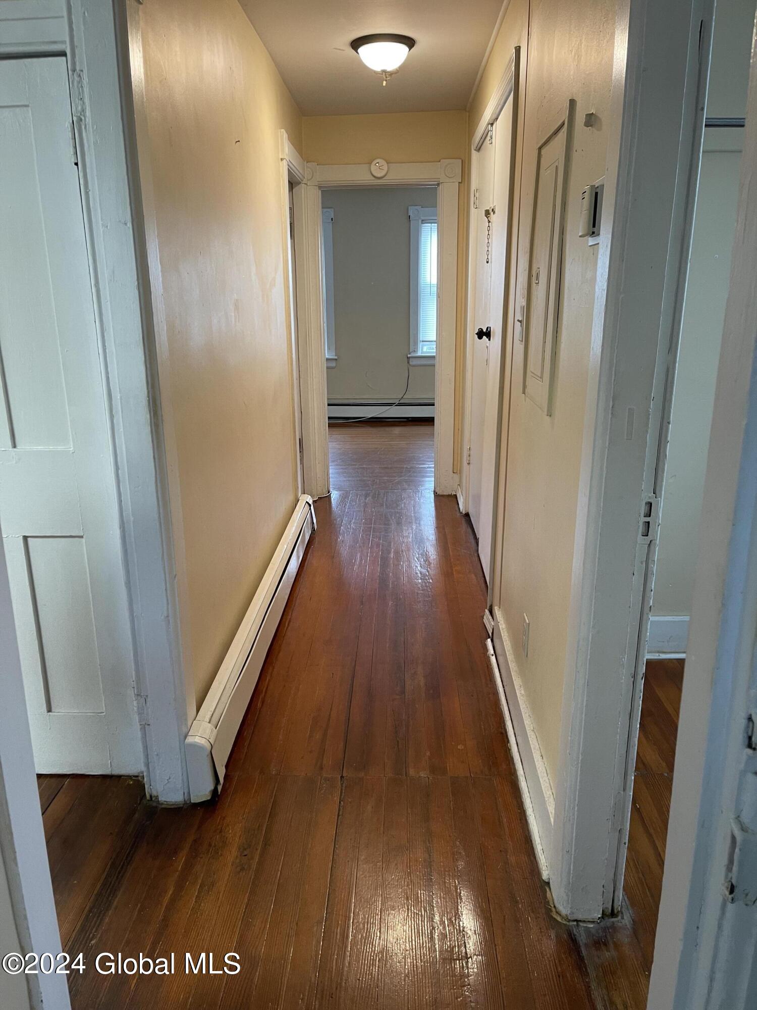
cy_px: 505
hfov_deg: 53.1
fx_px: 758
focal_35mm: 26
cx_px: 378
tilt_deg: -14.6
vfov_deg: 67.3
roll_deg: +1.3
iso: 160
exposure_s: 1/60
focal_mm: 5.1
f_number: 1.6
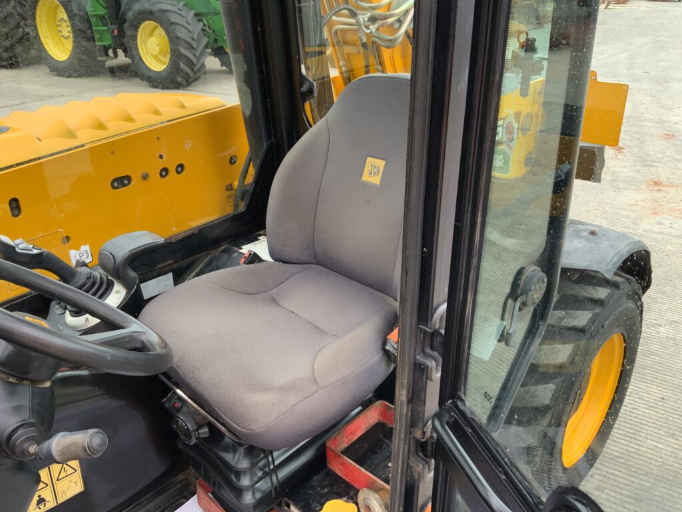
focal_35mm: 29
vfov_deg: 48.2
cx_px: 341
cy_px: 256
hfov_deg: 61.7
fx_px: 571
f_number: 1.8
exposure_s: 1/122
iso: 50
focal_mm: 3
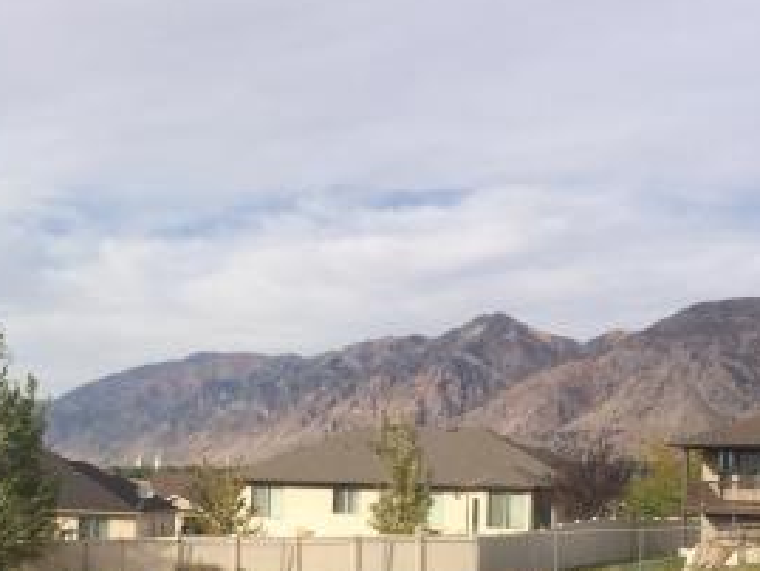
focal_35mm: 69
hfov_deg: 27.0
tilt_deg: -4.0
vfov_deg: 21.0
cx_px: 54
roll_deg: -1.4
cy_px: 478
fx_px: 1516
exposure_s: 1/2415
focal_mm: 4.15
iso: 32
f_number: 2.2
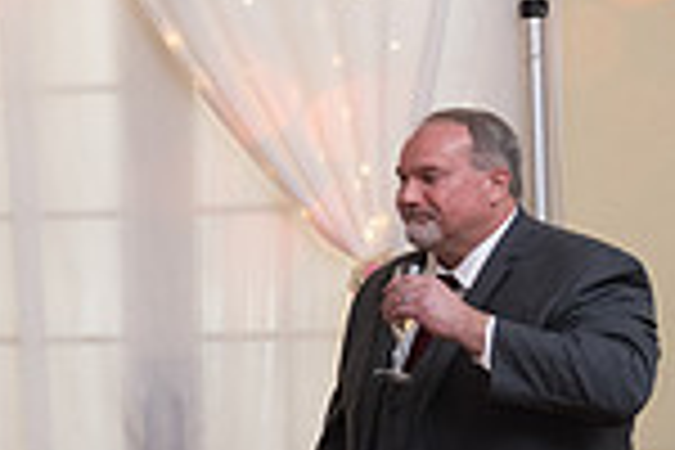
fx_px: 2250
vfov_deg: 11.4
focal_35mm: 120
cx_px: -594
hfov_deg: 14.6
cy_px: 385
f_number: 5
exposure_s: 1/125
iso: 1250
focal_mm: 31
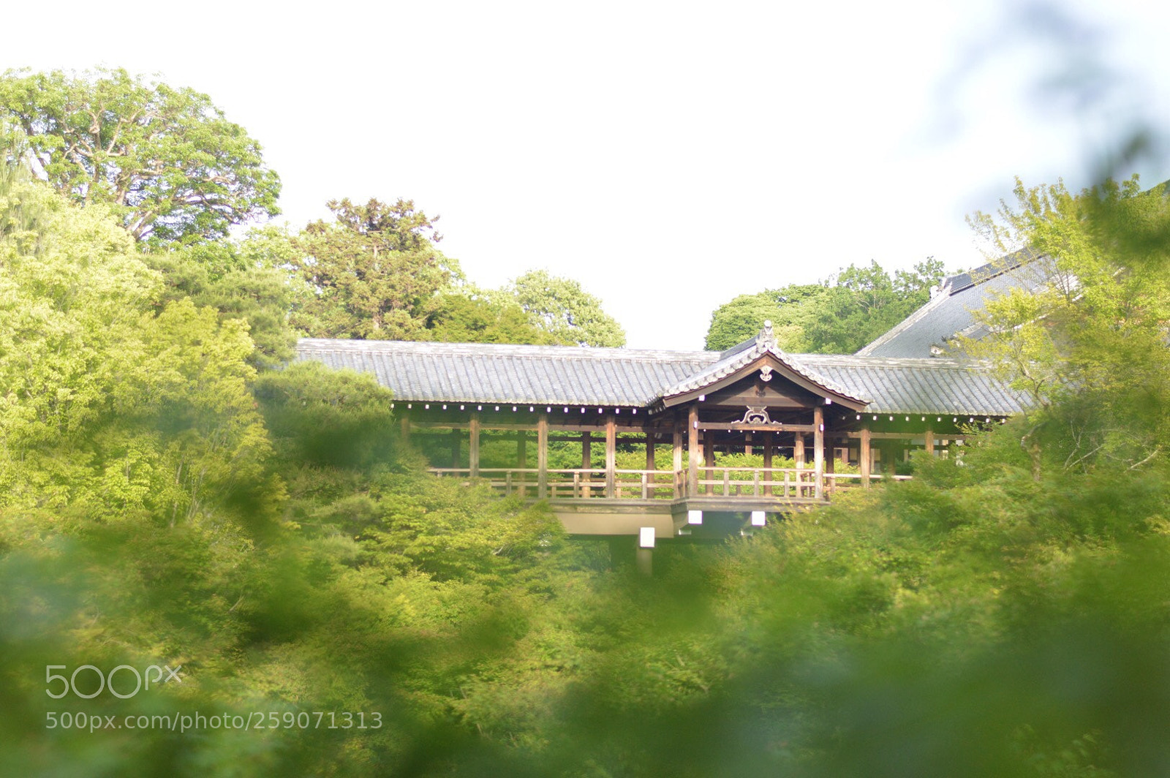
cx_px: 585
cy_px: 389
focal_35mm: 75
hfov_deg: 27.0
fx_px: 2435
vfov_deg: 18.2
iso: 400
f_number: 2.8
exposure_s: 1/1600
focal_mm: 50
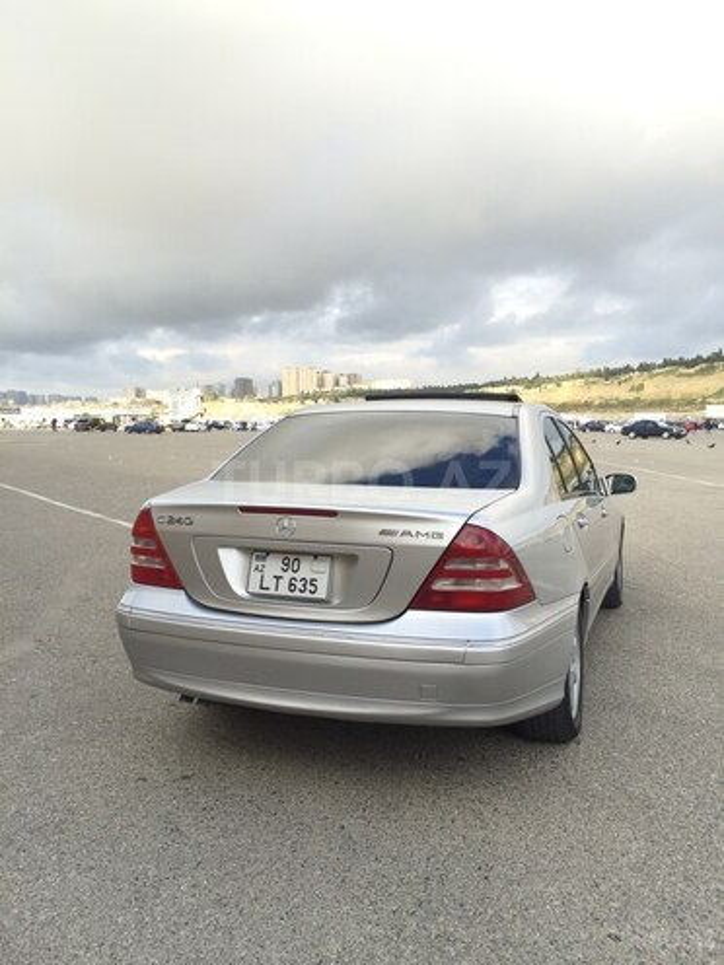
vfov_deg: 61.7
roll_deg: +1.4
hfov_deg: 48.2
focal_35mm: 29
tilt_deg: -8.3
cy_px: 482
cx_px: 362
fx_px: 809
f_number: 2.2
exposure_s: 1/641
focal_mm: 4.15
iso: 32
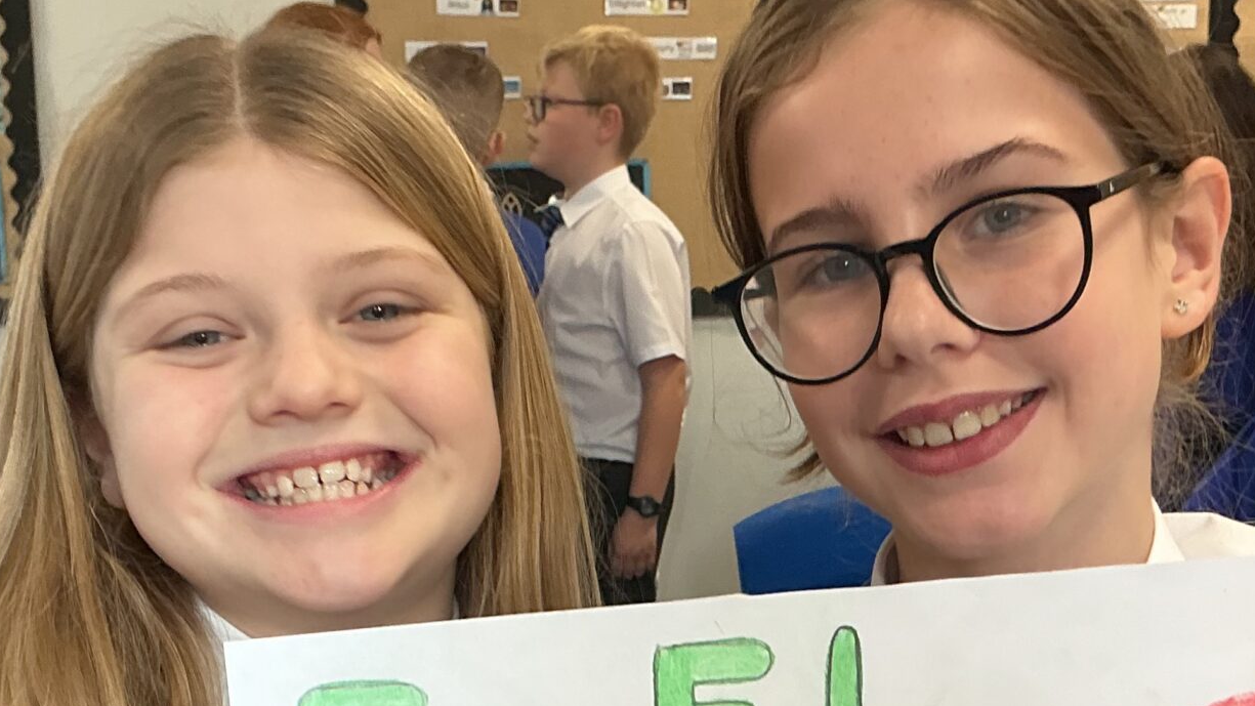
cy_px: 736
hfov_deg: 31.9
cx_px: 663
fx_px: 2196
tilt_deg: -11.9
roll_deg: +1.6
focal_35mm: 66
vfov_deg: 17.7
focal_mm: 3
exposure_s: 1/60
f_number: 1.8
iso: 50
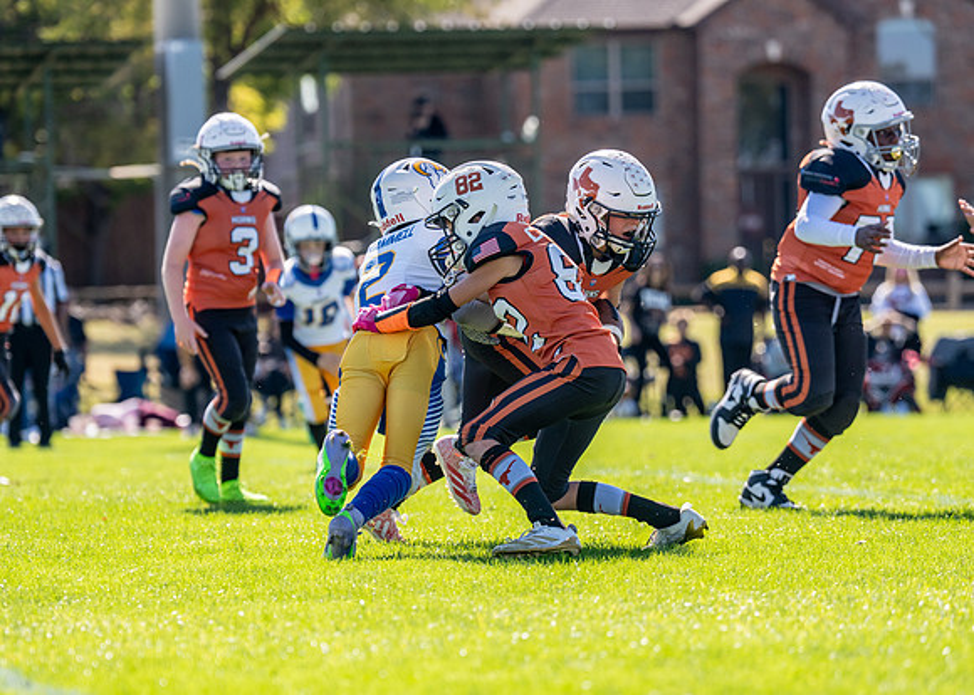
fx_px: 5393
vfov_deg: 7.4
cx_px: 413
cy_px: 370
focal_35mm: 195
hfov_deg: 10.3
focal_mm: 131
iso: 200
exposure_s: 1/3200
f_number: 2.8
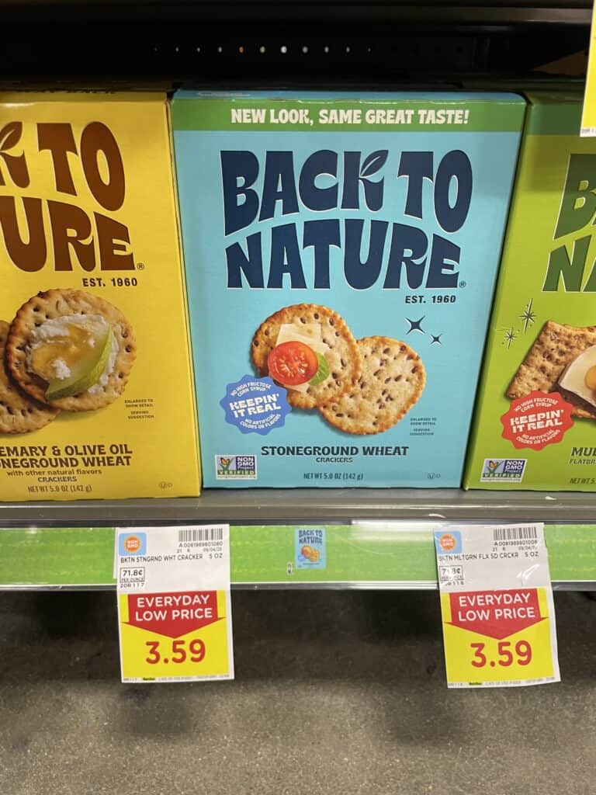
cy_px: 398
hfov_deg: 53.1
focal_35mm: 26
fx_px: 597
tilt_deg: -29.6
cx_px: 298
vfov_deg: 67.3
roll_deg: +0.7
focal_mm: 4.2
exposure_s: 1/60
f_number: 1.6
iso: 160
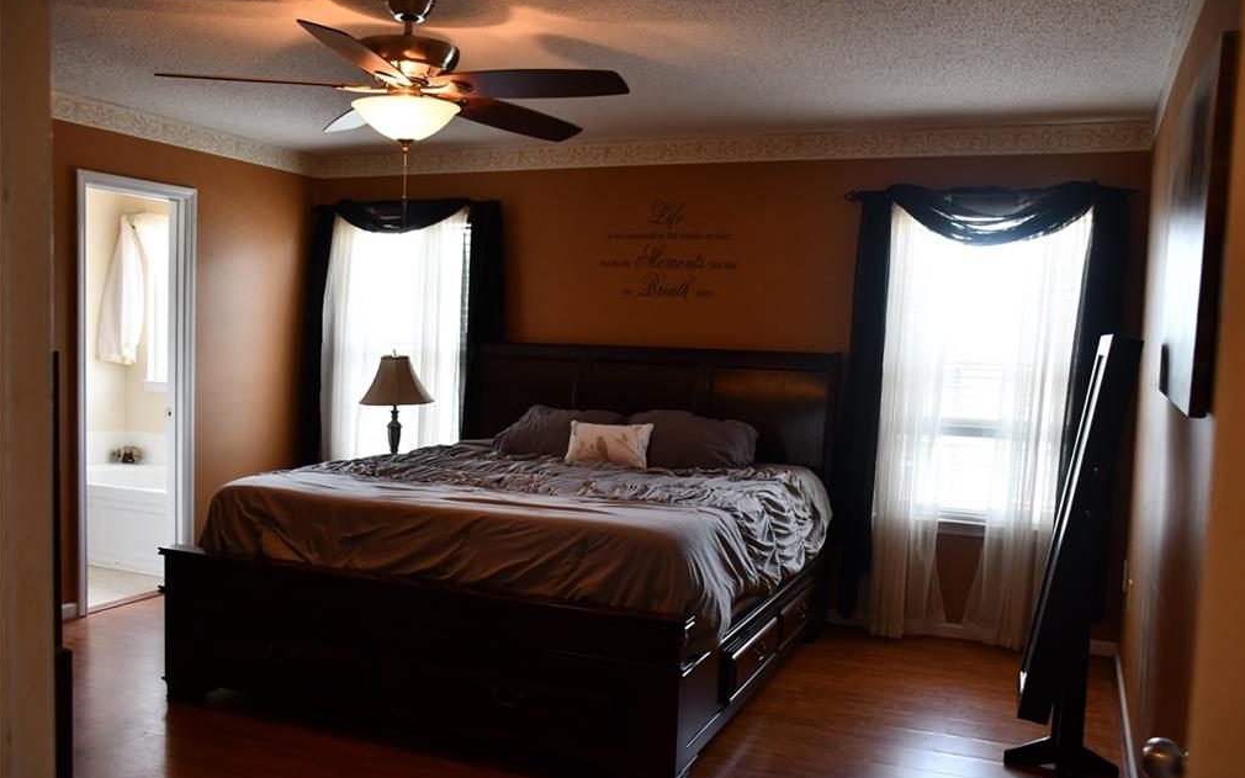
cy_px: 408
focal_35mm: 31
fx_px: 1052
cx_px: 627
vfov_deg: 40.6
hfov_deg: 61.2
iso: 800
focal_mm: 20
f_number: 3.5
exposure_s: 1/200
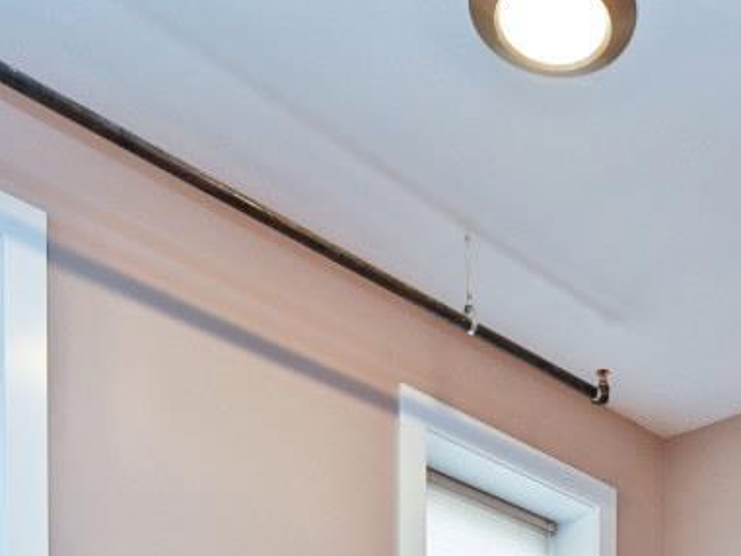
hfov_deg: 34.4
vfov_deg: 20.5
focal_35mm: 53
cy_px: 966
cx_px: 648
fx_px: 1135
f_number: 4.5
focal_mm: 14
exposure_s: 1/60
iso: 200
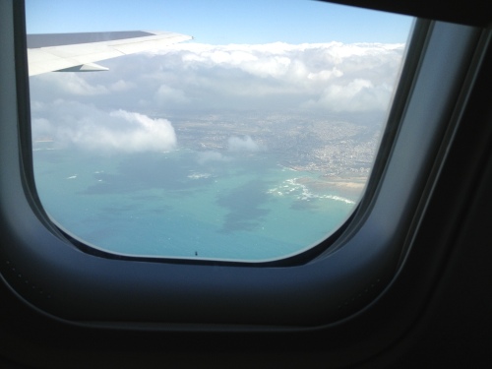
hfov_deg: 52.6
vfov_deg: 40.7
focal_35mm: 35
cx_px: 246
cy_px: 184
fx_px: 497
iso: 50
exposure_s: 1/1175
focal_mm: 4.28
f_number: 2.4
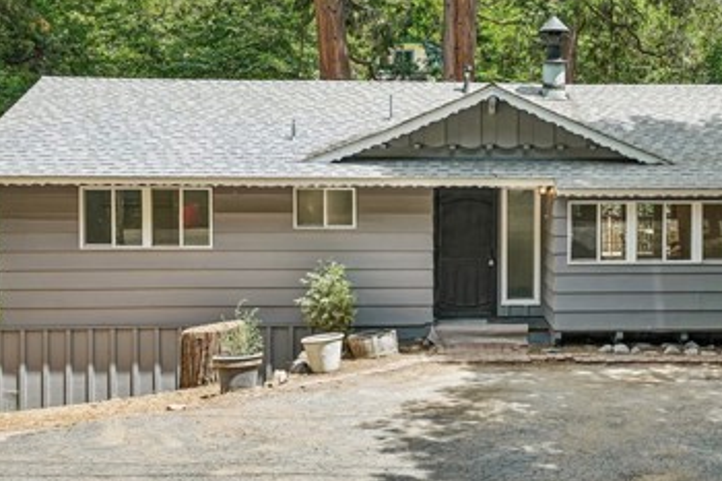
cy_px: 200
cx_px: 491
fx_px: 842
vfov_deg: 31.8
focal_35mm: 42
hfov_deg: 45.6
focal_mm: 23
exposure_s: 1/80
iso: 100
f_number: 8
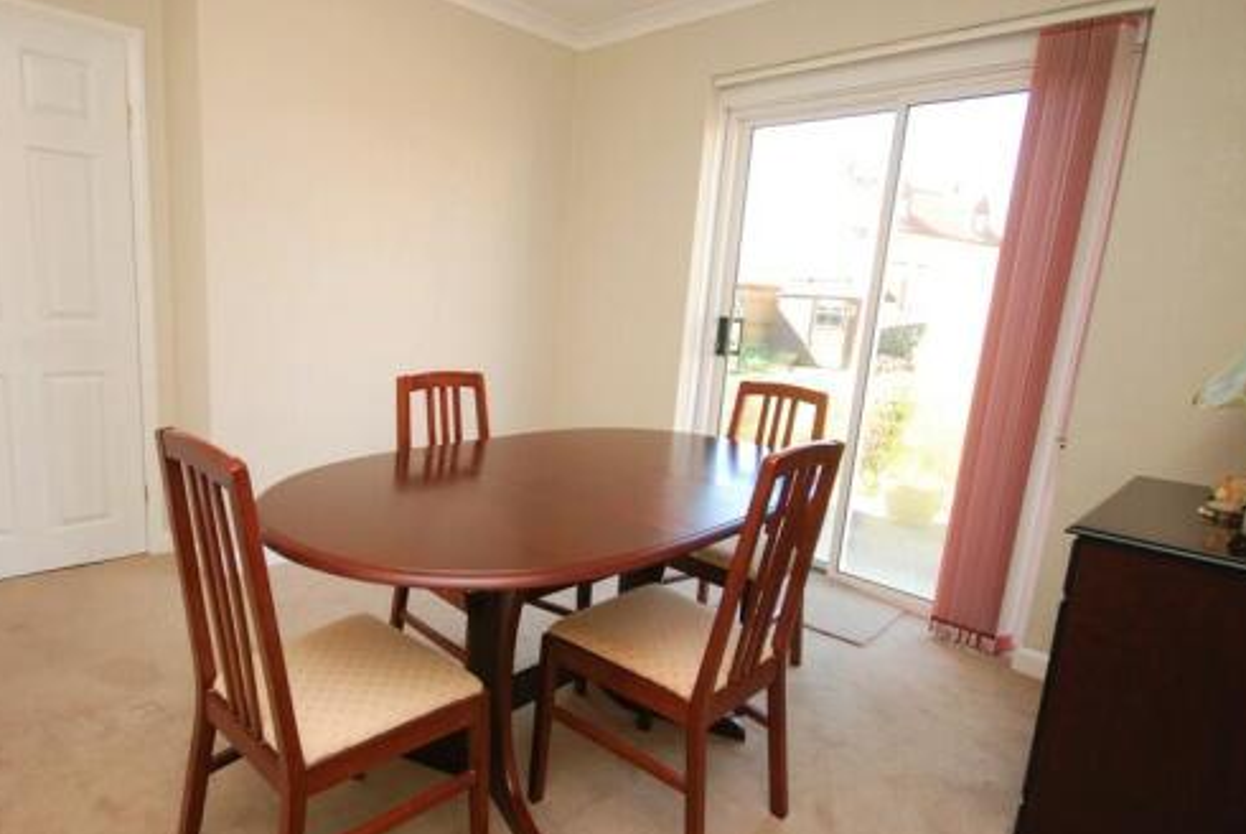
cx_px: 528
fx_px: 693
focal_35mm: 20
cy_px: 431
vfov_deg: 62.1
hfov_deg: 83.3
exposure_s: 1/60
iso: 220
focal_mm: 10
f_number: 4
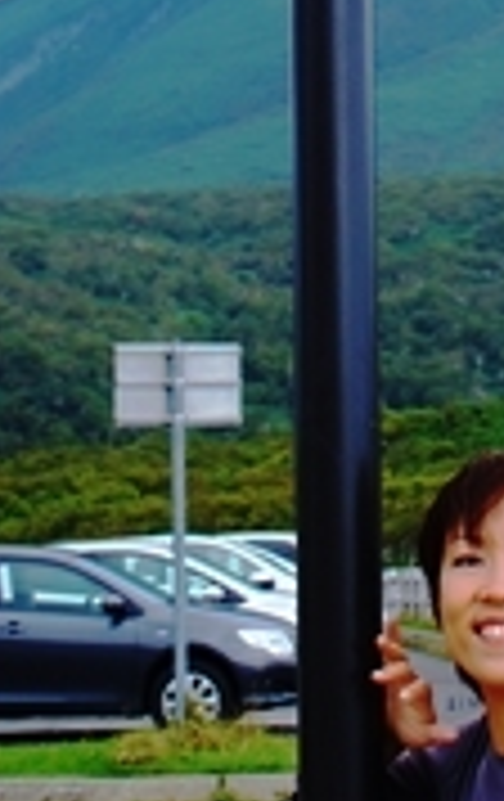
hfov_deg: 9.6
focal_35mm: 137
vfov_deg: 14.2
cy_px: -405
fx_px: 2996
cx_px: 428
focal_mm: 20
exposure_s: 1/320
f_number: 5.6
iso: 200
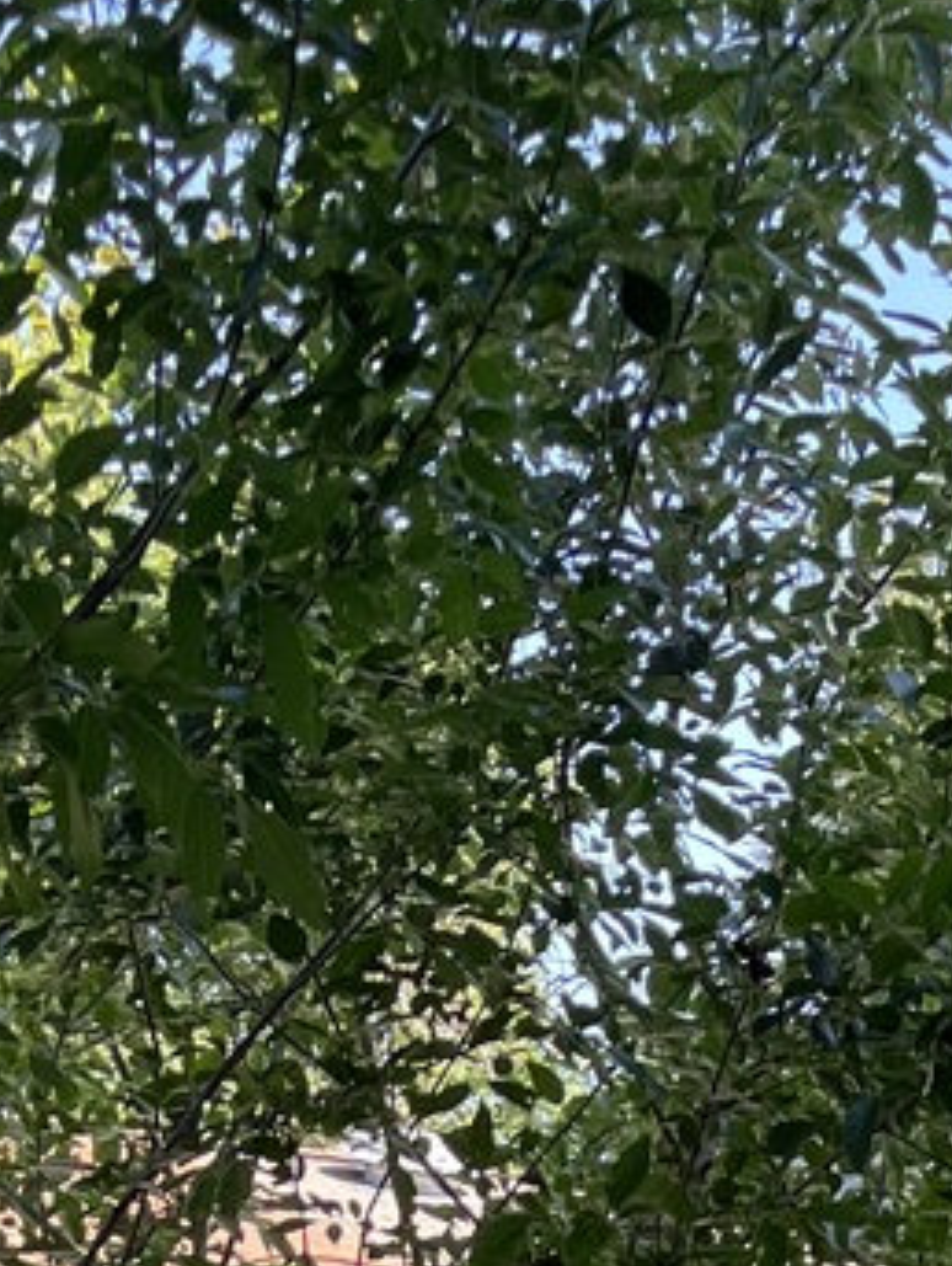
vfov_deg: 15.5
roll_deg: -0.2
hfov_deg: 13.6
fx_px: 3989
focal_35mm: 109
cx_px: 664
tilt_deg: -4.5
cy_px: 2277
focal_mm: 5.1
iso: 50
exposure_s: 1/223
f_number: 1.6
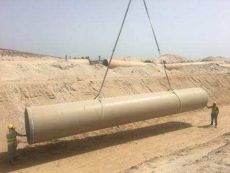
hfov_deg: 61.7
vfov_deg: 48.2
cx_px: 115
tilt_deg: -6.9
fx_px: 193
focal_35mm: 29
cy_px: 86
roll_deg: -1.8
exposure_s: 1/3205
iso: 25
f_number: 2.2
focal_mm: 4.15
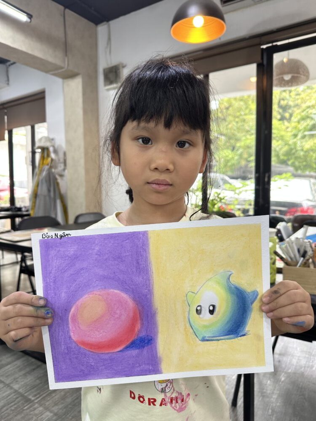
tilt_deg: -1.9
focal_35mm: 24
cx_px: 158
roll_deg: -0.3
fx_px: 292
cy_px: 210
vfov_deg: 71.6
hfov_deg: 56.8
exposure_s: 1/100
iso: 125
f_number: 1.78
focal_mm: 6.86
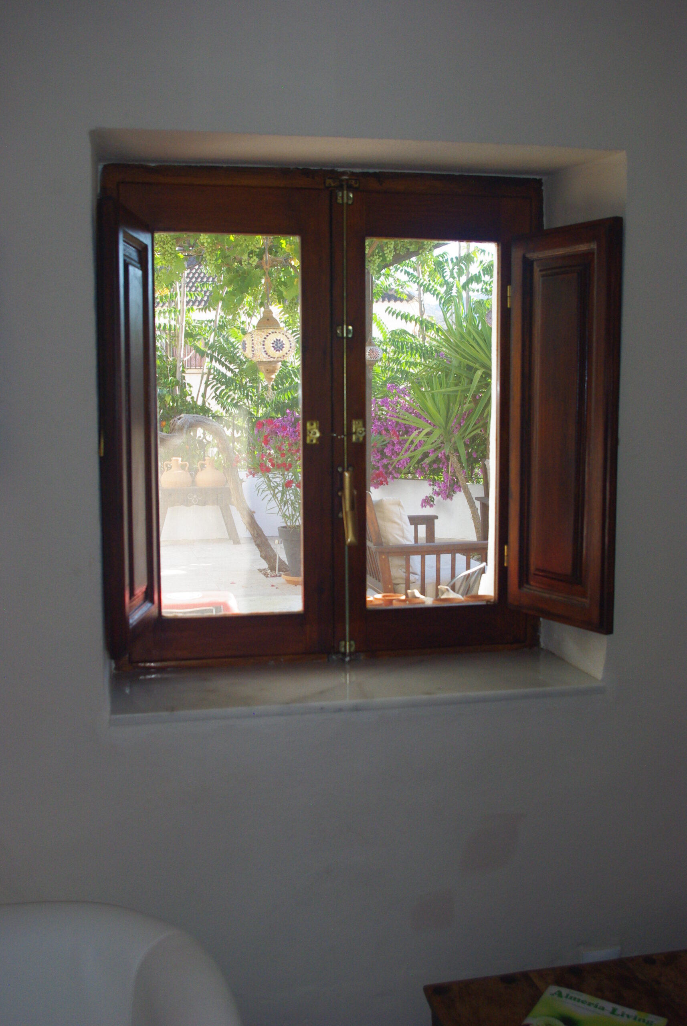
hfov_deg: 37.0
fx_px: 1027
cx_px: 344
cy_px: 513
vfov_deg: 53.1
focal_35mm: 36
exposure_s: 1/180
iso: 400
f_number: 5.6
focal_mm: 24.38
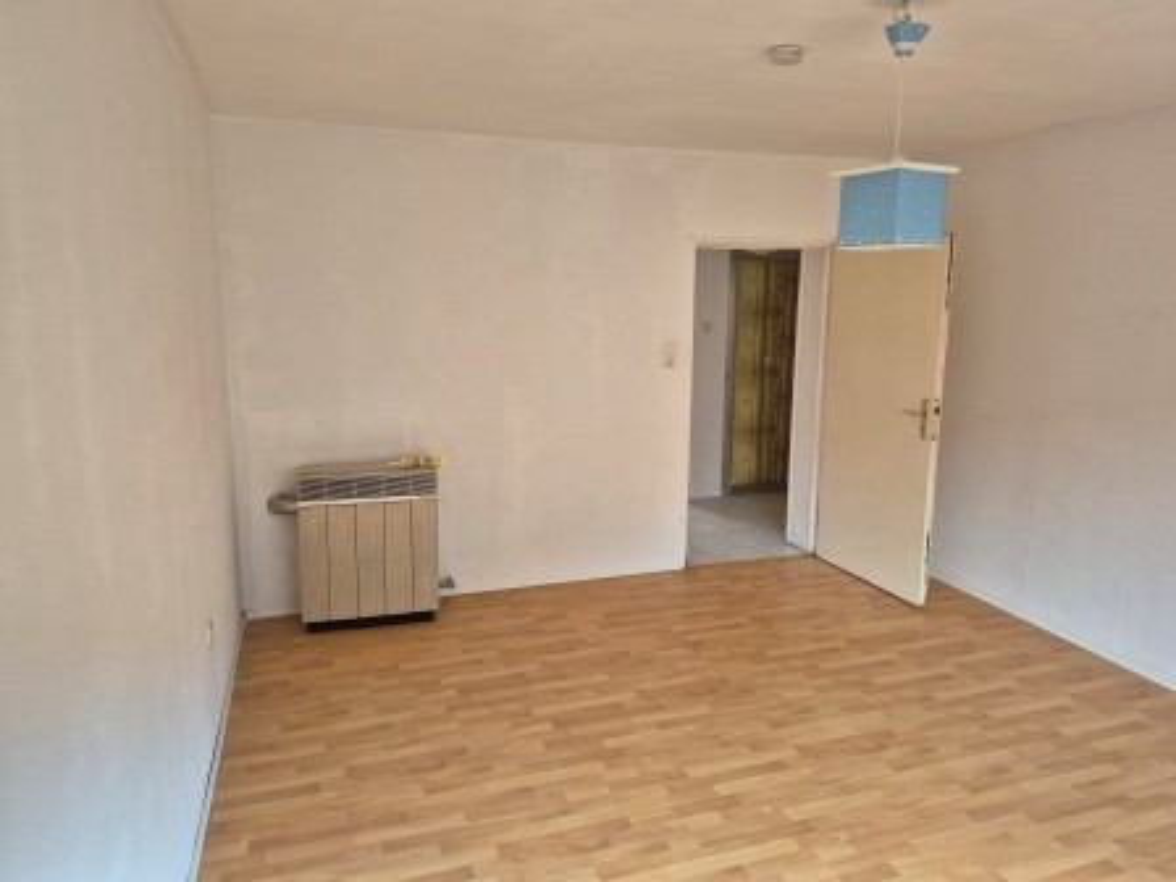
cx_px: 588
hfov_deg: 73.9
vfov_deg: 58.9
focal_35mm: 23
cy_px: 441
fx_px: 781
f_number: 1.8
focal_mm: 5.4
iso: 200
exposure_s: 1/180
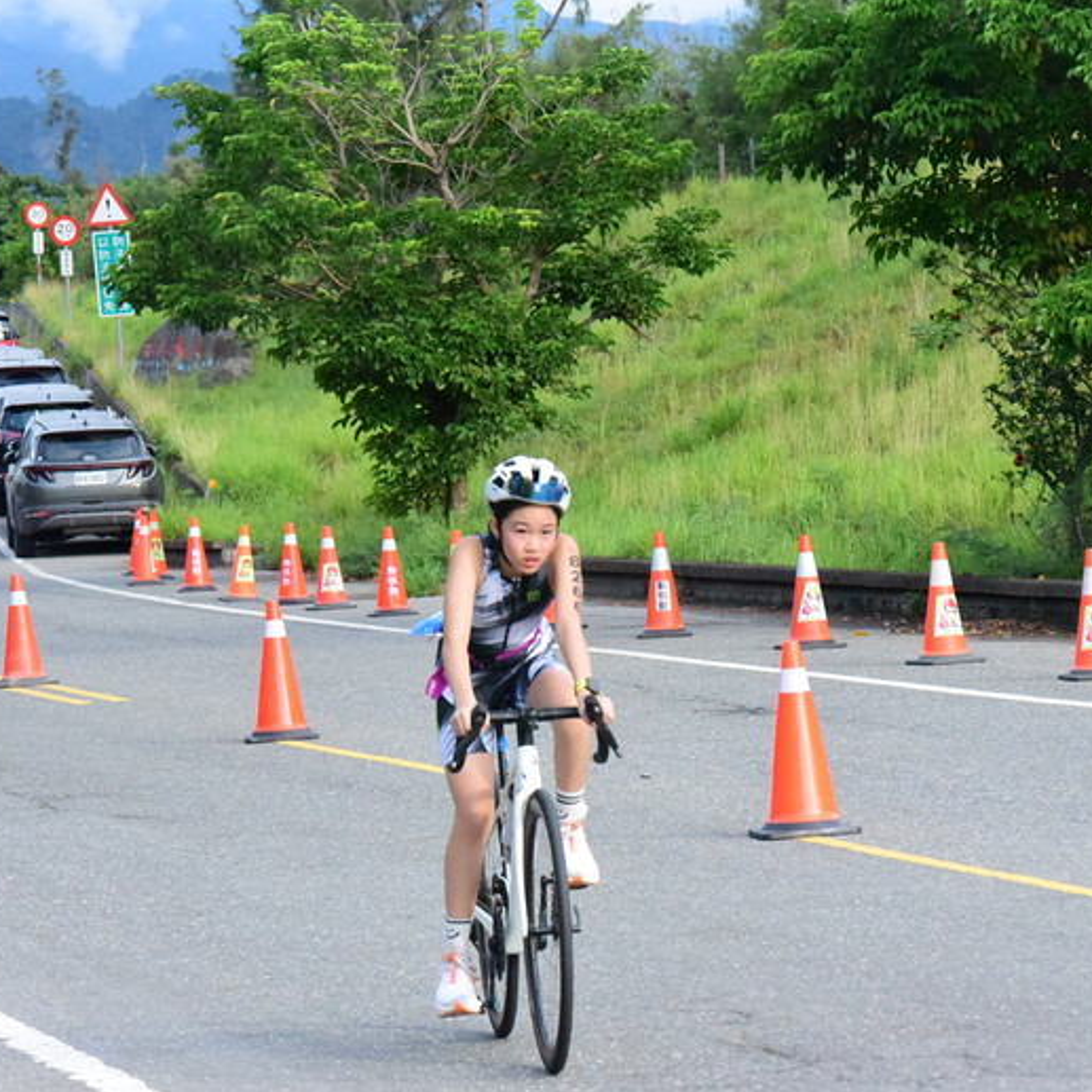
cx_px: 522
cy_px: 548
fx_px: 6638
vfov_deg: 9.4
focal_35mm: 186
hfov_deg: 9.4
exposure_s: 1/4000
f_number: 11
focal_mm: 145
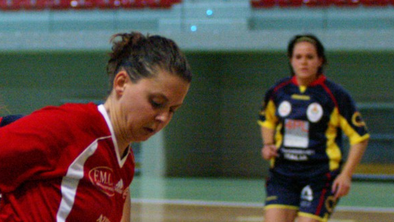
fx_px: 7177
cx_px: 20
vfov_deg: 1.8
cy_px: 219
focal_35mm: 687
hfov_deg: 3.1
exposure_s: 1/350
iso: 3200
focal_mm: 200
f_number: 2.8
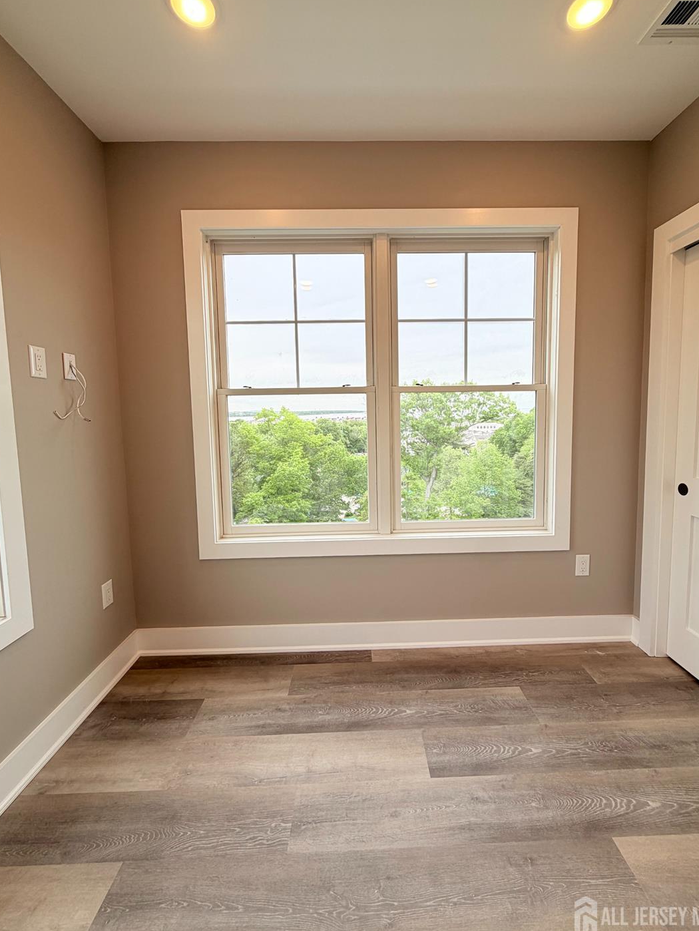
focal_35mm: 15
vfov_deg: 98.1
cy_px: 446
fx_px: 404
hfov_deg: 81.7
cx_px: 364
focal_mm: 2.22
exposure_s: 1/120
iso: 20
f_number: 2.2
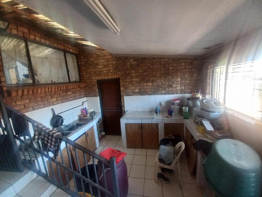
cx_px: 131
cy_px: 98
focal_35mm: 13
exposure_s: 1/25
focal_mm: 1.42
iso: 200
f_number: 2.2
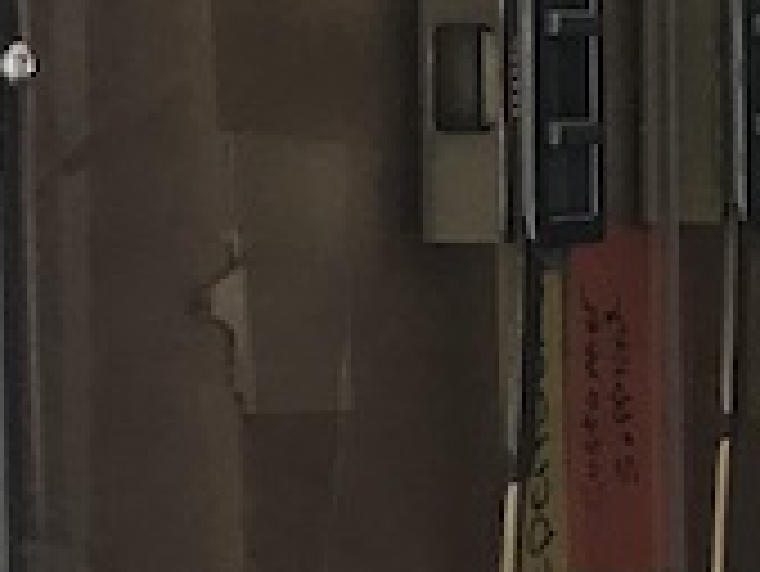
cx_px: 2775
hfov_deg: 7.4
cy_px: 279
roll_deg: -1.3
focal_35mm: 212
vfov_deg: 7.0
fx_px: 4658
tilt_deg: -3.2
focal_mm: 3.99
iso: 20
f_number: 1.8
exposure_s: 1/182
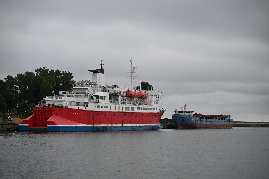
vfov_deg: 16.1
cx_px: 134
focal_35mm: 85
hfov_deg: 23.9
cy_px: 90
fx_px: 635
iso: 400
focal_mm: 85
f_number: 4
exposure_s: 1/400
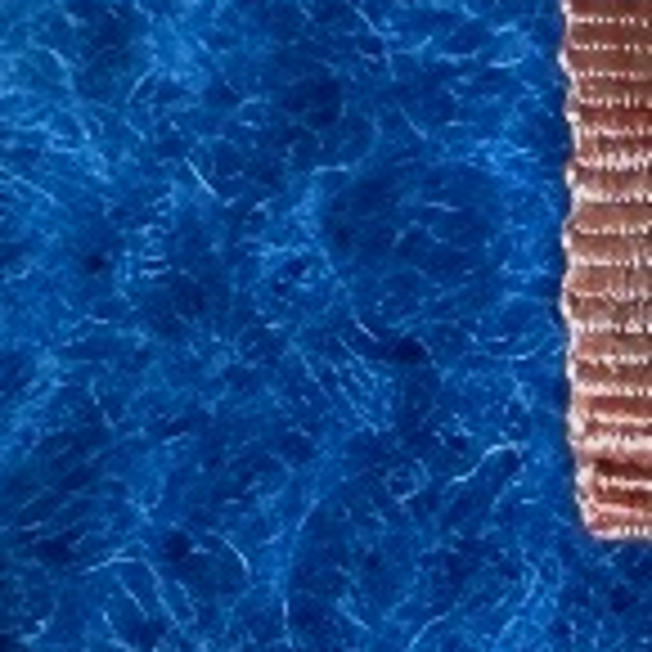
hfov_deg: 9.2
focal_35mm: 175
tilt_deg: -64.9
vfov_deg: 9.7
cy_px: -346
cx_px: 1389
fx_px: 3729
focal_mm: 2.22
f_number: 2.2
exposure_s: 1/50
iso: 320
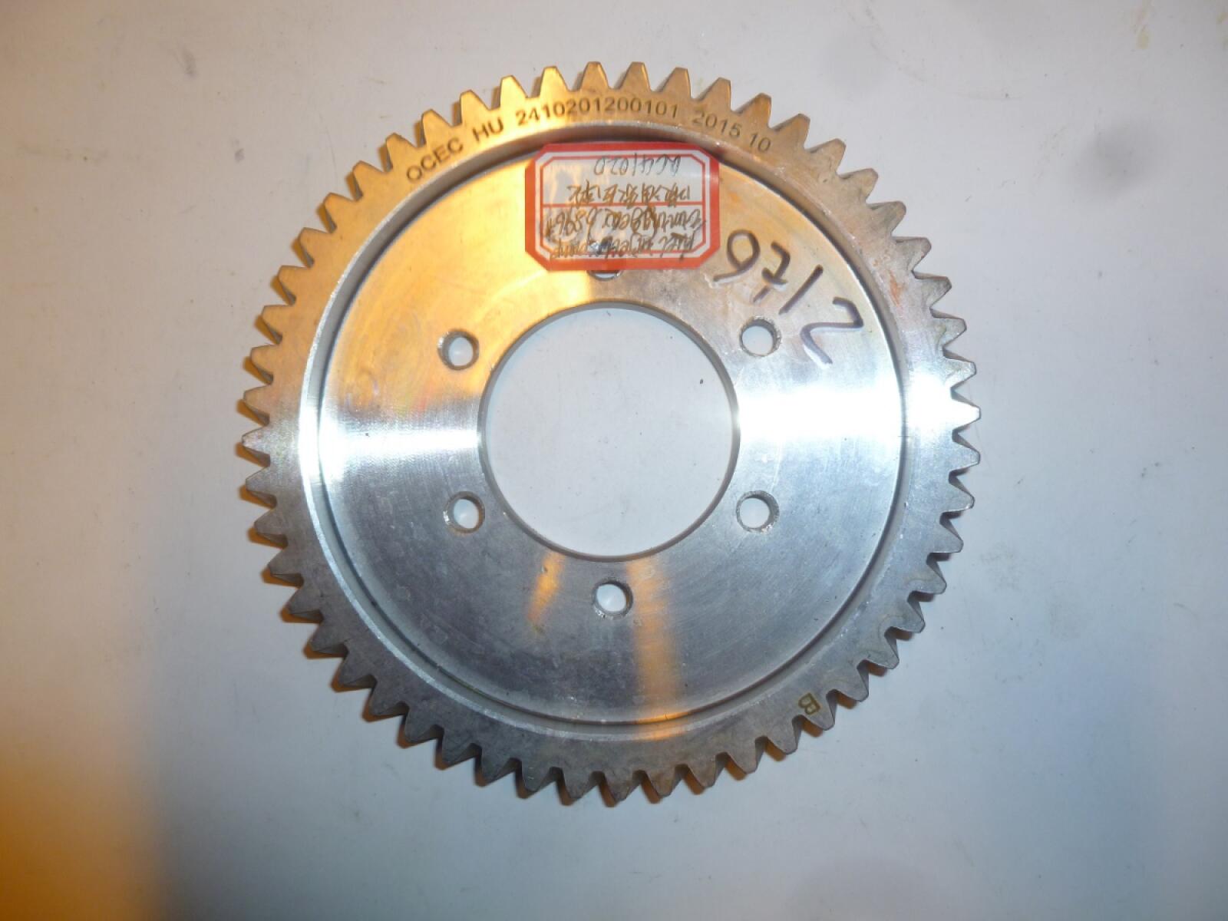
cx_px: 614
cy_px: 460
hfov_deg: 63.4
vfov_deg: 49.7
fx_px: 993
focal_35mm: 28
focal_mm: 5
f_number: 3.3
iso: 100
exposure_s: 1/30
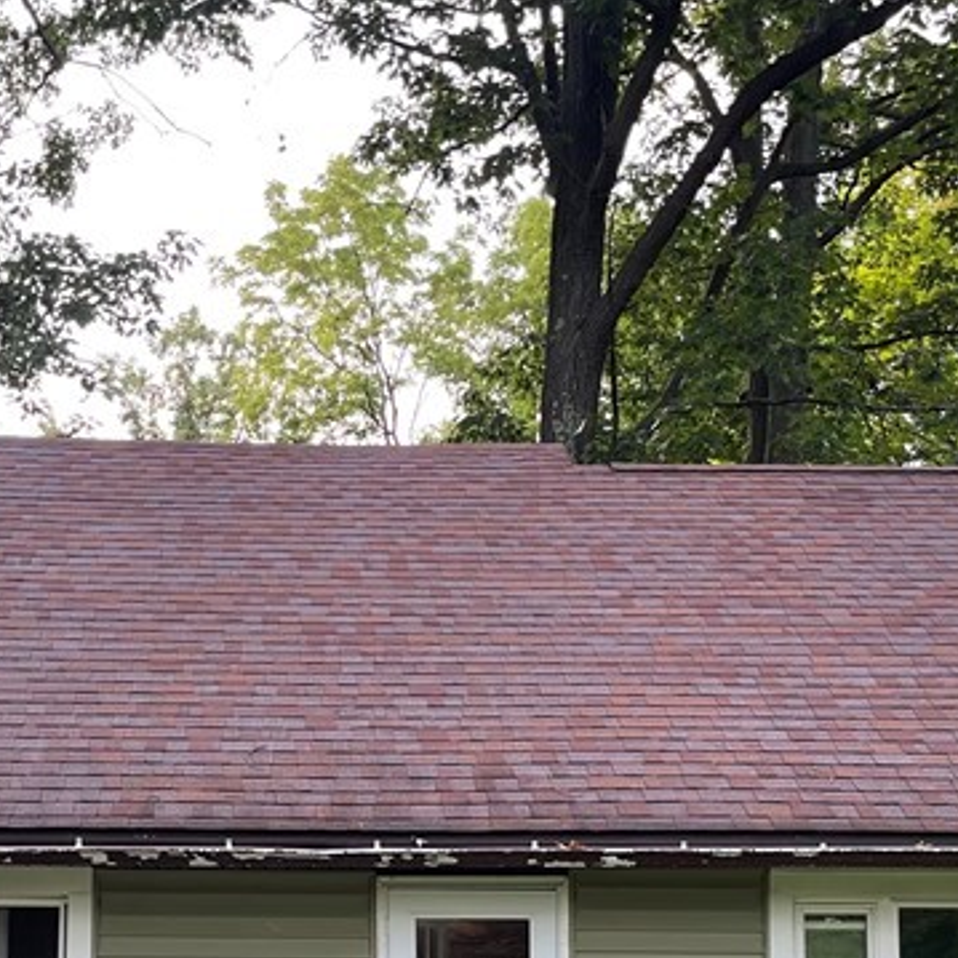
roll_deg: -0.7
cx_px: 304
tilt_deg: +4.1
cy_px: 891
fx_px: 1973
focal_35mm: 63
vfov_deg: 26.3
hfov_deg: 27.1
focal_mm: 5.1
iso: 64
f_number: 1.6
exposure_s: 1/121
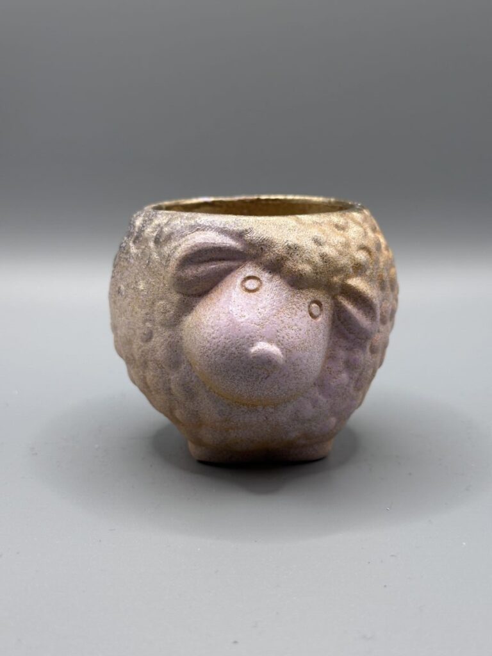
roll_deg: +0.5
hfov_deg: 30.3
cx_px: 246
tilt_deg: -12.2
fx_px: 910
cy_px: 328
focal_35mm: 48
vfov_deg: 39.7
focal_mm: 6.86
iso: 50
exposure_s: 1/154
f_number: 1.78
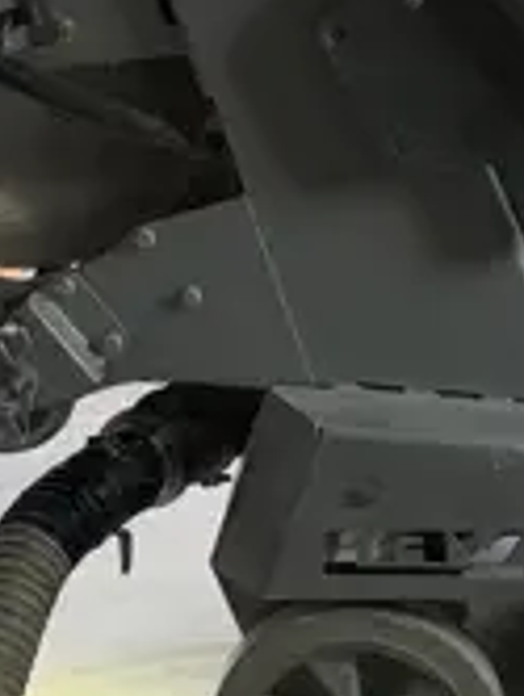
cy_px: 512
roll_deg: +4.0
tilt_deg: -25.3
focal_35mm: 156
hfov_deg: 9.5
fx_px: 3141
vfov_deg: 12.6
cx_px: 444
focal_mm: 6.76
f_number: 1.78
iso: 100
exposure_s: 1/622
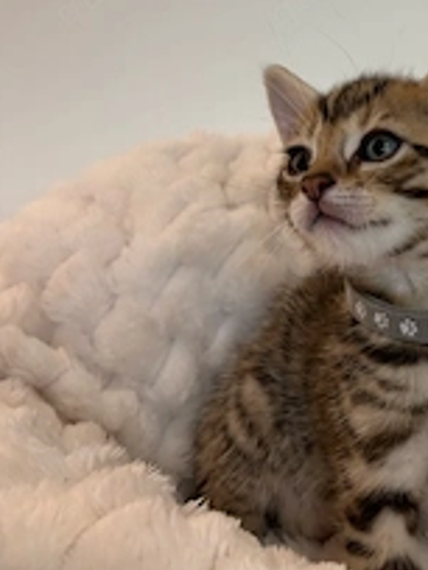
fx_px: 841
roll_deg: +0.6
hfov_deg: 27.2
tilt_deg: -0.2
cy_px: 212
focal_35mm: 51
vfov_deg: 37.3
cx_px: 411
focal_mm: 5.96
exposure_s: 1/51
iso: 125
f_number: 1.6
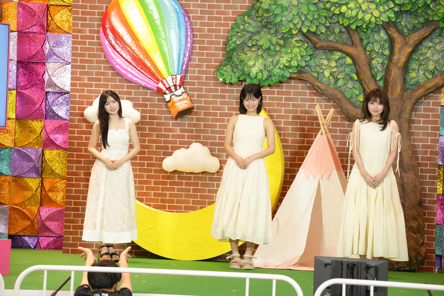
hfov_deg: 13.5
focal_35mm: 152
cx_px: 222
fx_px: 1875
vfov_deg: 9.0
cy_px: 148
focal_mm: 152
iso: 6400
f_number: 6.3
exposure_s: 1/250
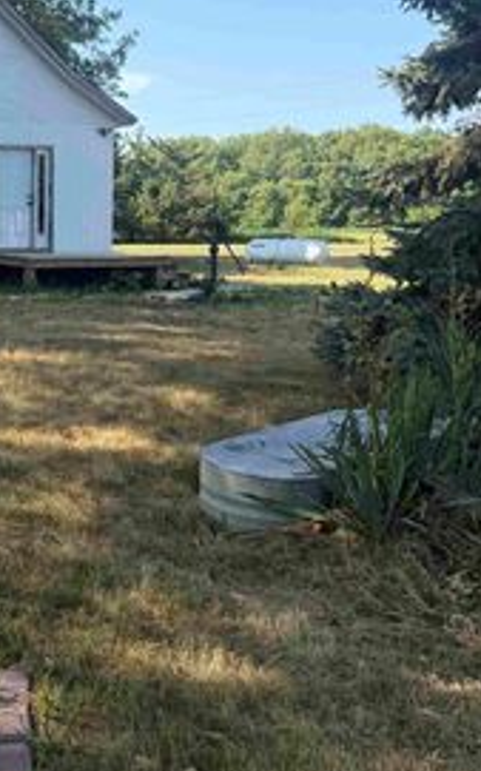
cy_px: 257
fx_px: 987
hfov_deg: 24.4
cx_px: -117
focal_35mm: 47
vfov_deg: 42.1
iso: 100
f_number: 1.78
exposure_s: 1/1410
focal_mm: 6.76
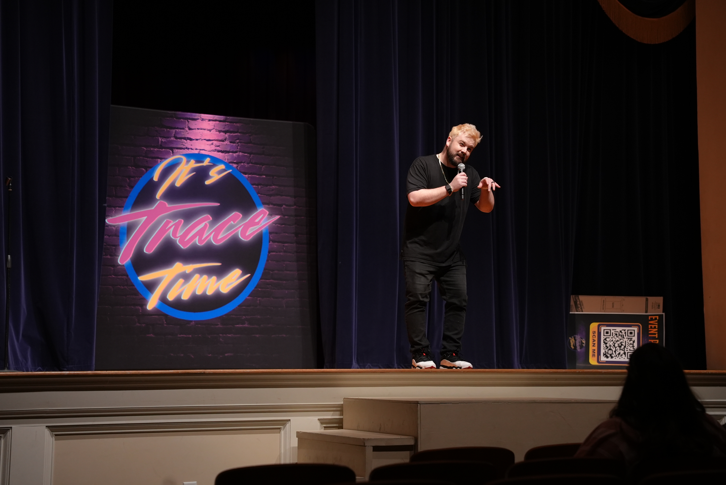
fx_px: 1412
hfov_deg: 28.8
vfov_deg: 19.5
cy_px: 242
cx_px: 363
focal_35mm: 70
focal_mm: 70
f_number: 4
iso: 2500
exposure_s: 1/160
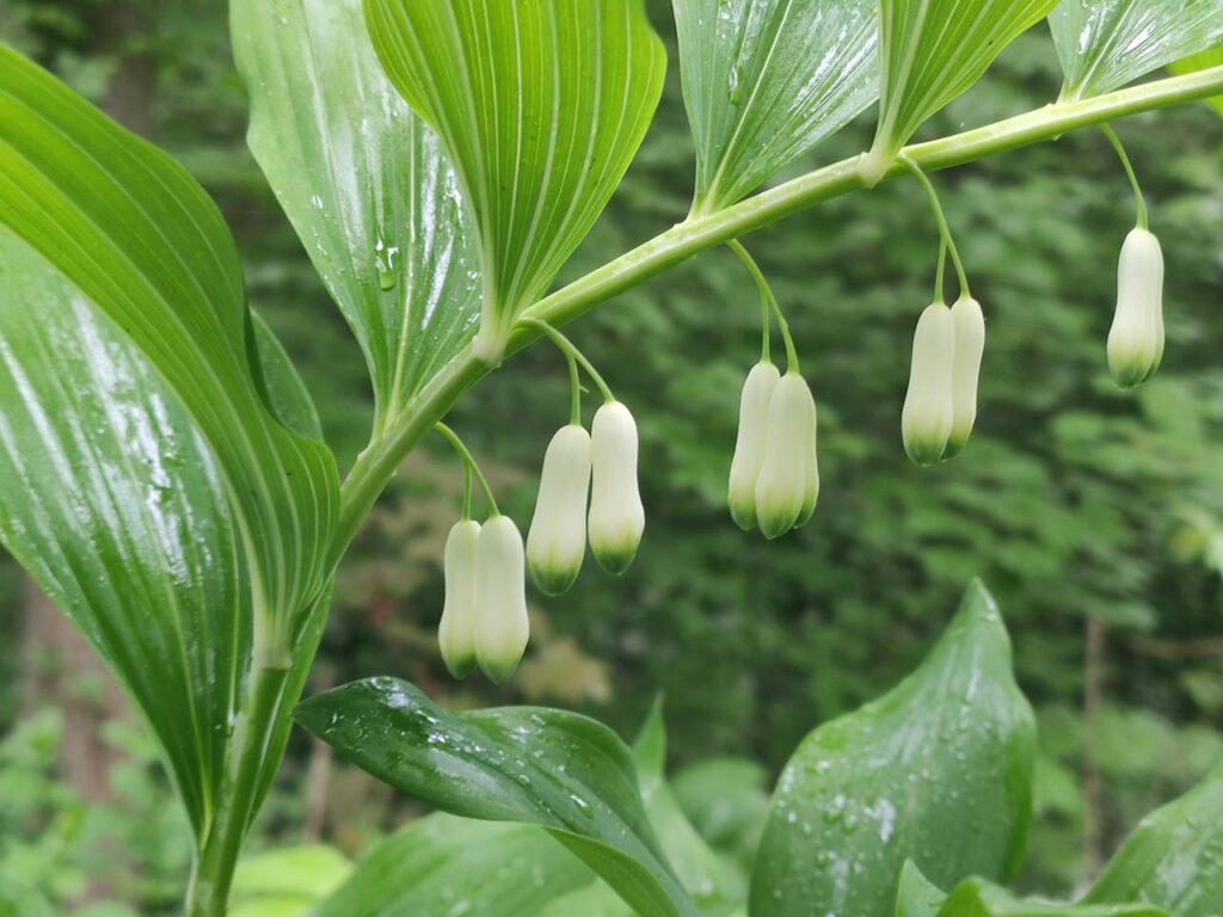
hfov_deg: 36.8
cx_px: 612
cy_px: 458
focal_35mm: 52
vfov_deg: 28.0
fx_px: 1837
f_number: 1.75
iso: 260
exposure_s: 1/50
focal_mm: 4.77
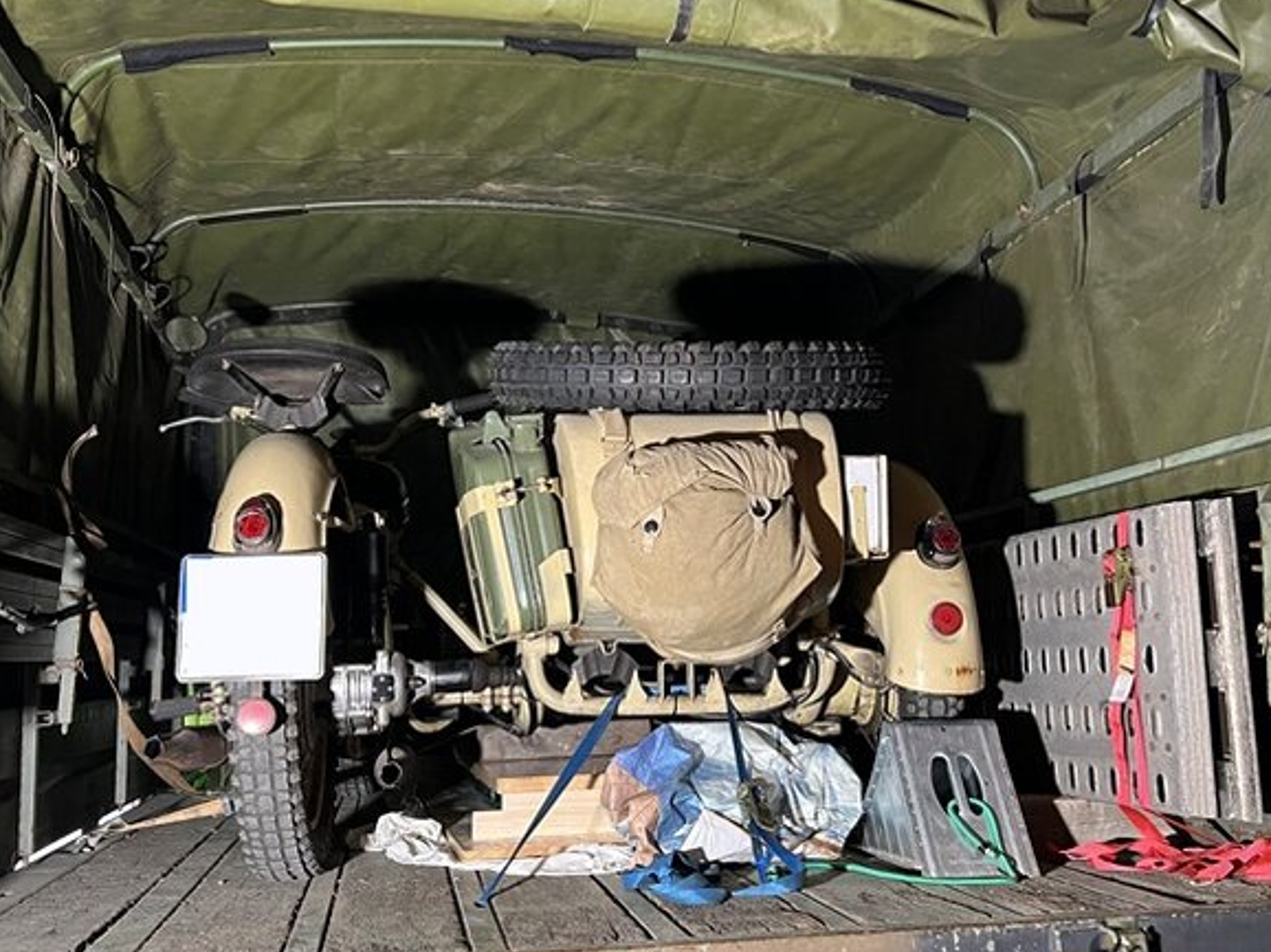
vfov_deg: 39.6
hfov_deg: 51.4
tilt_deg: +6.3
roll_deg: +1.3
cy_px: 503
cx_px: 664
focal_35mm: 36
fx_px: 1321
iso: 400
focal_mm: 5.7
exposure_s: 1/50
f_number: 1.5
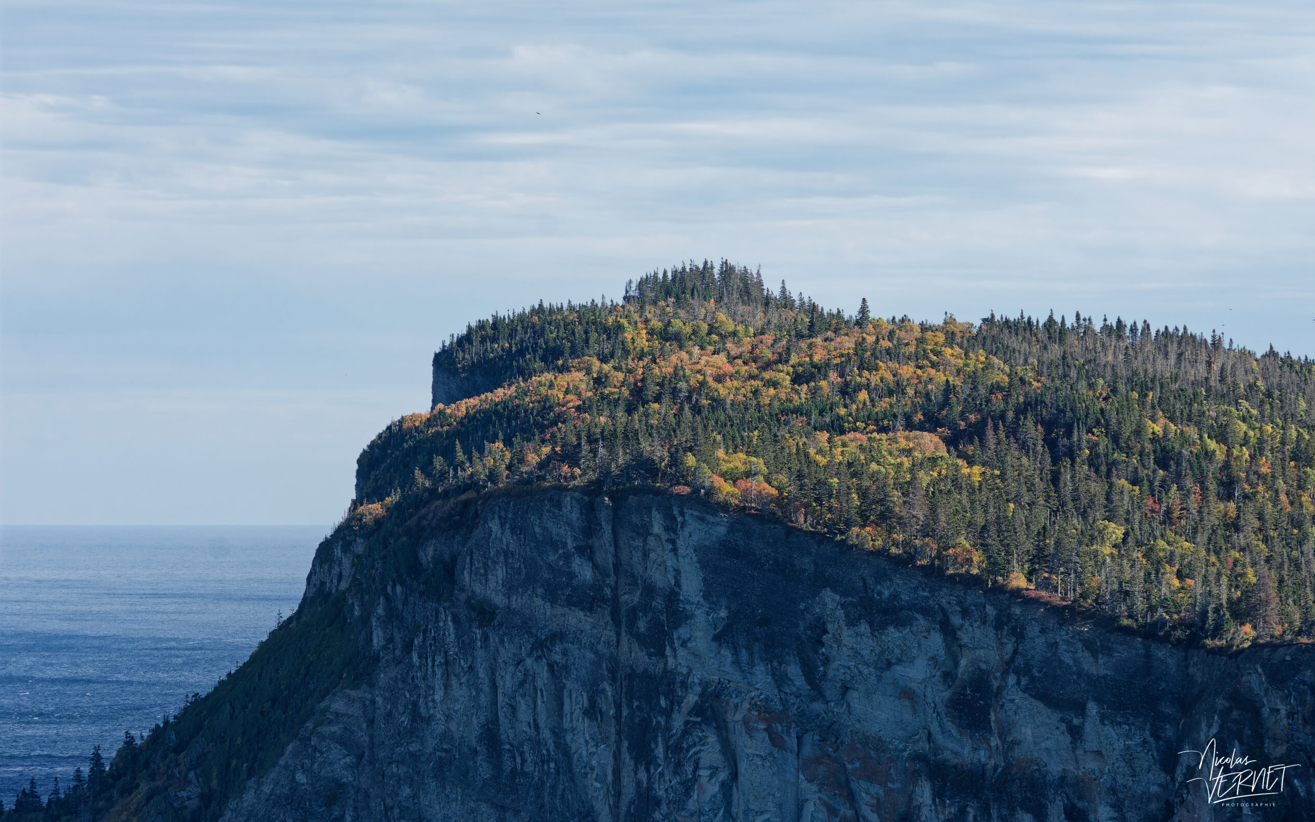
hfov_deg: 9.1
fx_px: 8243
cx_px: 658
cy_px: 384
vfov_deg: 5.7
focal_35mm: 230
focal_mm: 150
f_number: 8
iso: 640
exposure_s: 1/1000
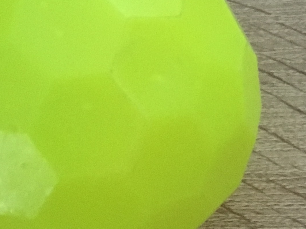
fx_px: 972
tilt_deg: -70.5
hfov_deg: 16.8
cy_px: 212
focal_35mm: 110
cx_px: 404
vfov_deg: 13.3
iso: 320
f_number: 2.2
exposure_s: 1/15
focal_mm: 4.15
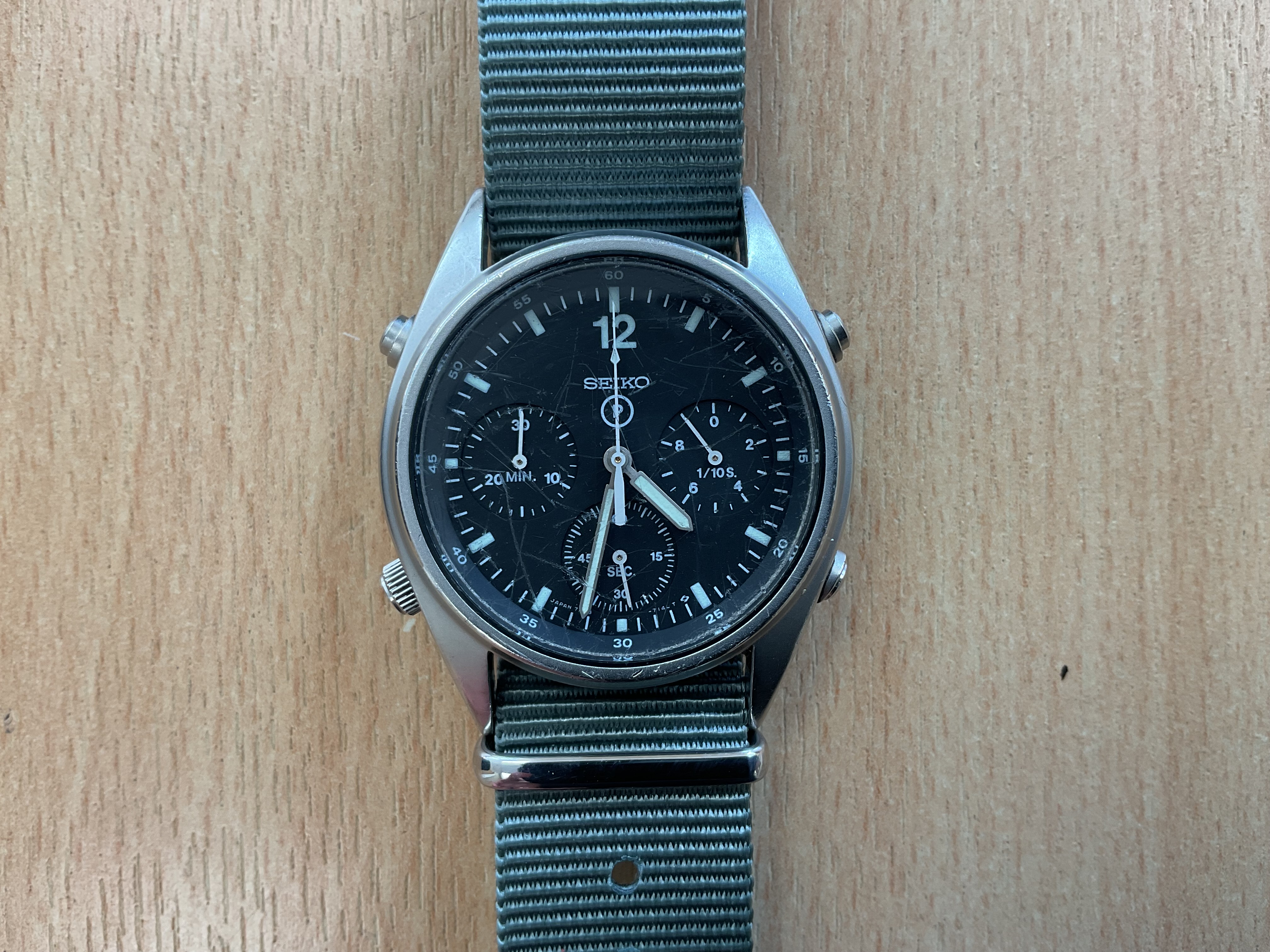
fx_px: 1064
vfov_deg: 48.2
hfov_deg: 61.7
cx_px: 635
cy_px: 476
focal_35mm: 29
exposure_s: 1/120
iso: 32
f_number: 1.8
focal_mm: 3
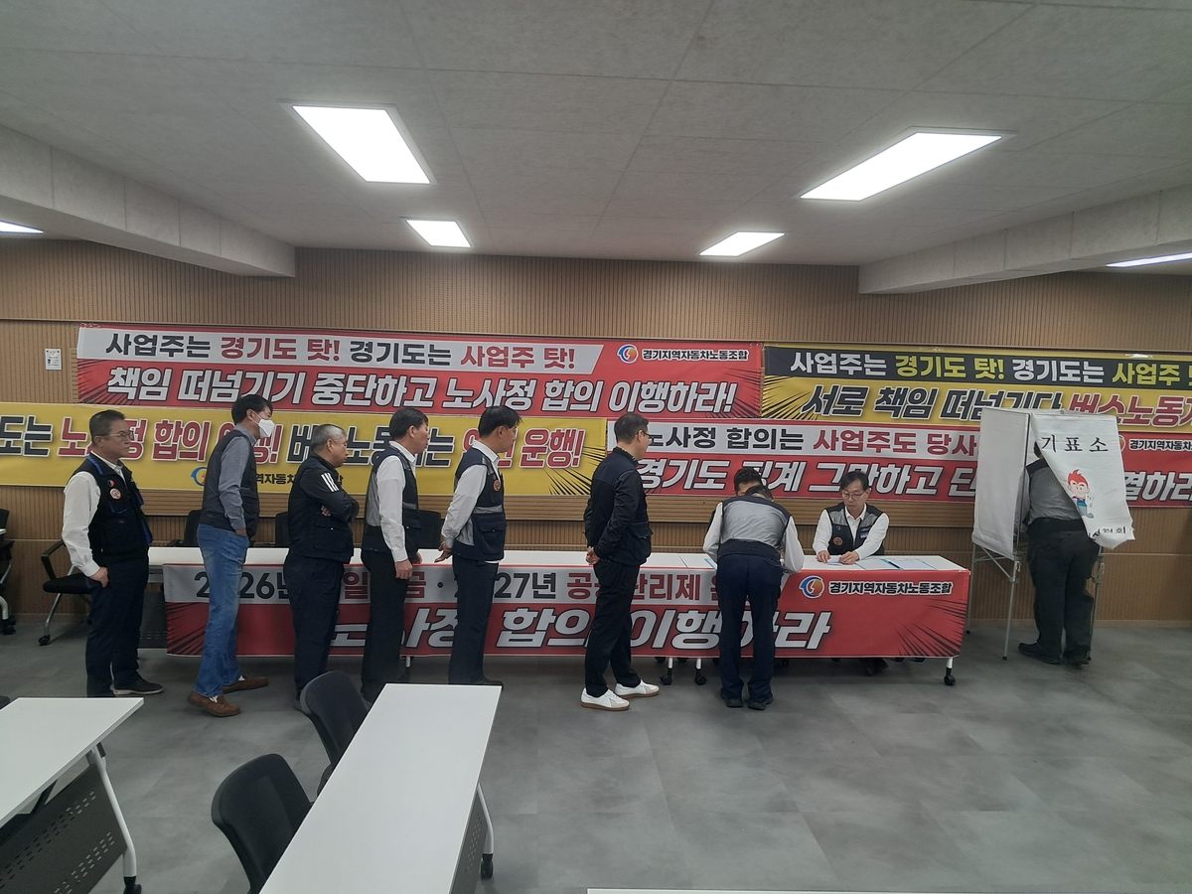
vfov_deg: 51.4
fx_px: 930
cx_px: 596
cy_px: 447
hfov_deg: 65.3
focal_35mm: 27
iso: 64
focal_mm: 4
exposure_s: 1/60
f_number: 1.8
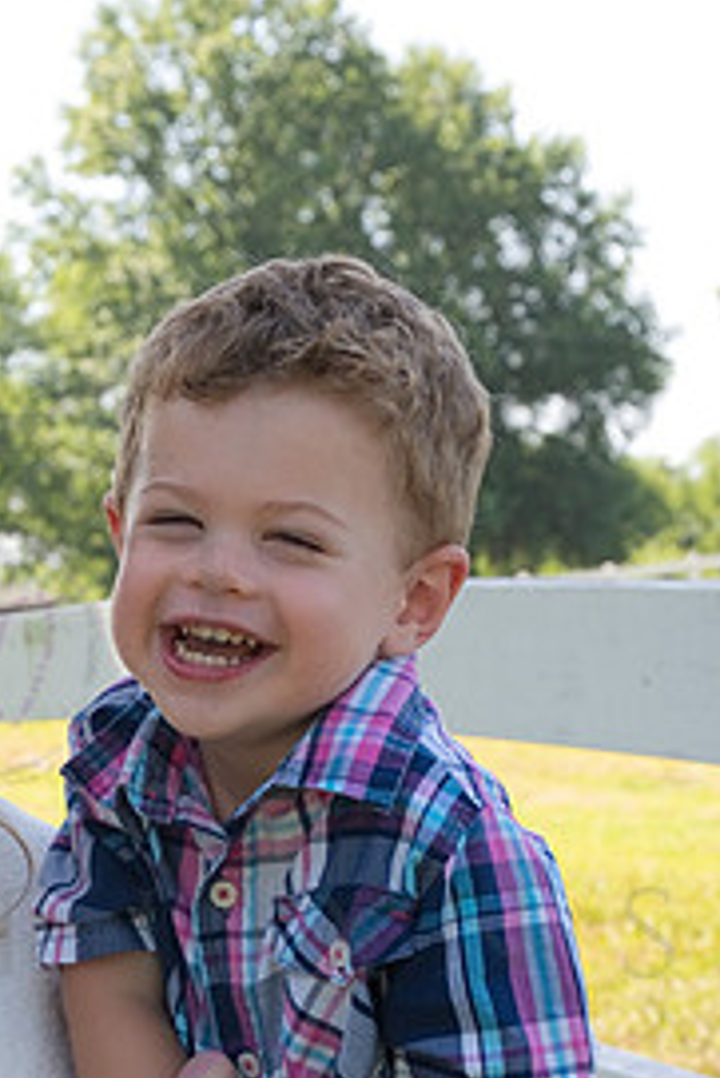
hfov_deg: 12.4
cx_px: 0
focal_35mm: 109
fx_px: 3266
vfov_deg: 18.2
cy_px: 1114
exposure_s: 1/200
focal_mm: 51
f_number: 9
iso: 400
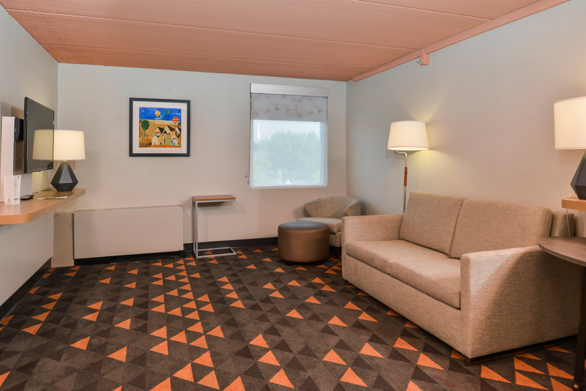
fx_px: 391
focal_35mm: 24
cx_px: 293
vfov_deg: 53.2
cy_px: 196
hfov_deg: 73.7
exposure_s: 1/160
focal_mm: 24
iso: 400
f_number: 7.1
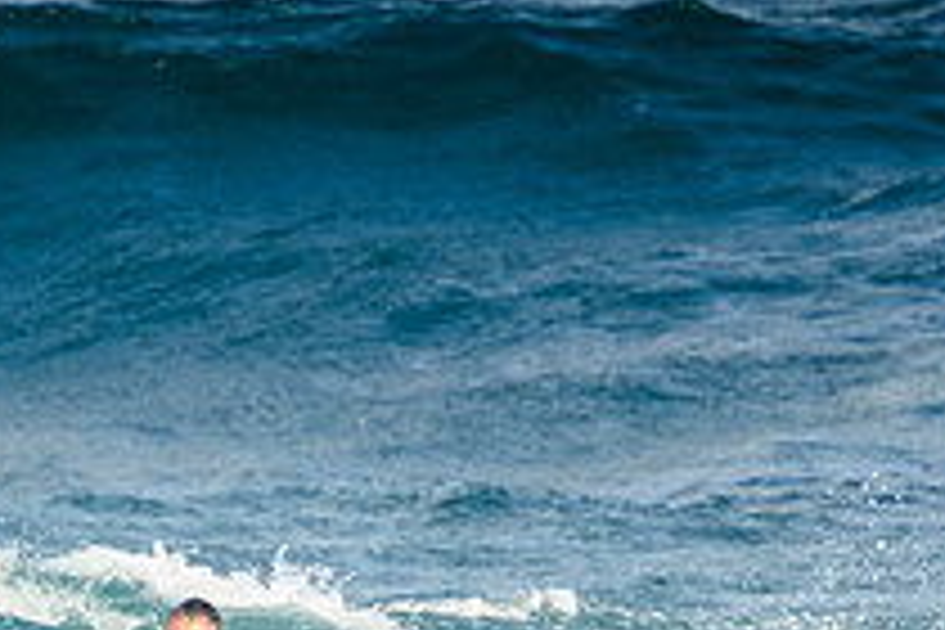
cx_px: 378
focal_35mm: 2206
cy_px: 713
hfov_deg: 0.9
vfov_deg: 0.6
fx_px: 57903
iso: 1250
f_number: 11
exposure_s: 1/1600
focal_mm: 800
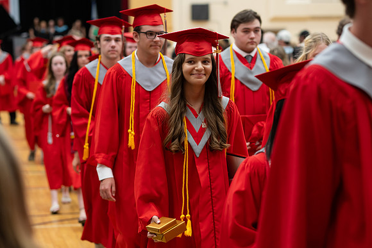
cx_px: 169
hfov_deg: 22.0
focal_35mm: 93
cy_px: 135
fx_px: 957
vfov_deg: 14.8
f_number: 2.8
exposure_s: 1/200
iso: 1000
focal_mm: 85
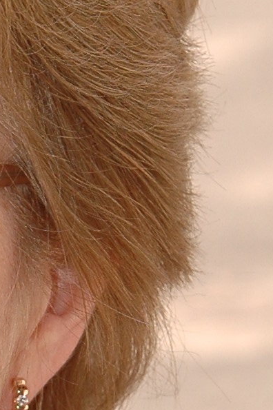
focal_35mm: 379
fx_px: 4316
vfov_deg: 5.4
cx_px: -257
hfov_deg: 3.6
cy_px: 562
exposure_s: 1/500
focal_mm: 50
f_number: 6.3
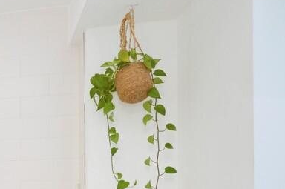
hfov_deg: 35.0
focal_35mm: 40
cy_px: 229
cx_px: -79
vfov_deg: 28.7
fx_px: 316
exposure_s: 1/100
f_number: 5
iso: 400
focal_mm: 10
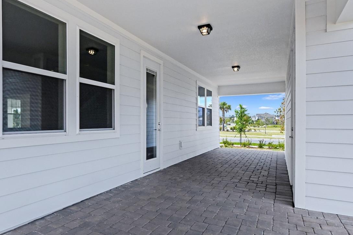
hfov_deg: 78.1
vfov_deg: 57.0
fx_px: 216
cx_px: 150
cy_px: 130
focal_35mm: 22
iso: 640
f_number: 11
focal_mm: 10
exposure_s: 1/320
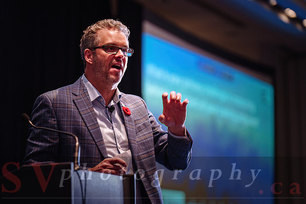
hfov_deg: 14.7
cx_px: 153
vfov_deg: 9.8
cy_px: 102
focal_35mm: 140
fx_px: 1190
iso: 800
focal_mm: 140
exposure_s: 1/160
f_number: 3.2
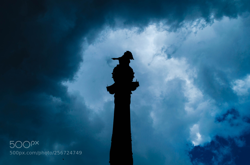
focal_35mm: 36
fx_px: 249
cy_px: 82
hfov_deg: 53.2
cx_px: 125
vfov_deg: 36.7
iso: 125
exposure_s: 1/320
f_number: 9
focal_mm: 24
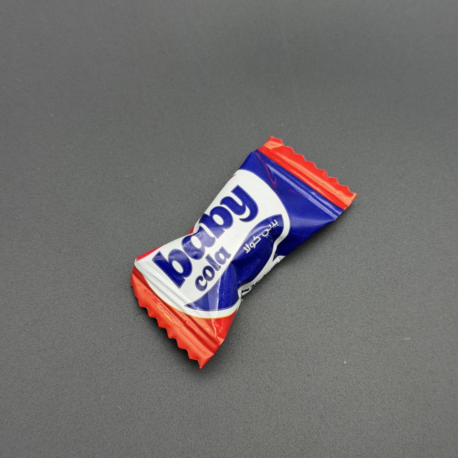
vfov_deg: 30.0
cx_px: 231
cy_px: 253
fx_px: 853
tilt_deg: -70.2
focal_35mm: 57
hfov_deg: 30.0
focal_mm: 6.76
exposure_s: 1/100
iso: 100
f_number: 1.78
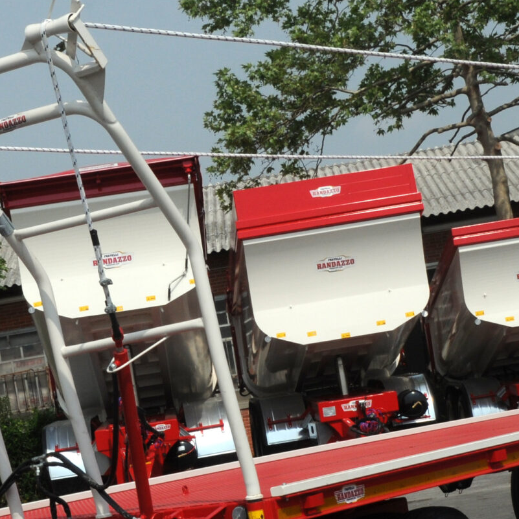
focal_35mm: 114
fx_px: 1934
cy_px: 314
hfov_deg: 15.3
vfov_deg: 15.3
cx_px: 238
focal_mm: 28
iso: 200
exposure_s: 1/400
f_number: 11
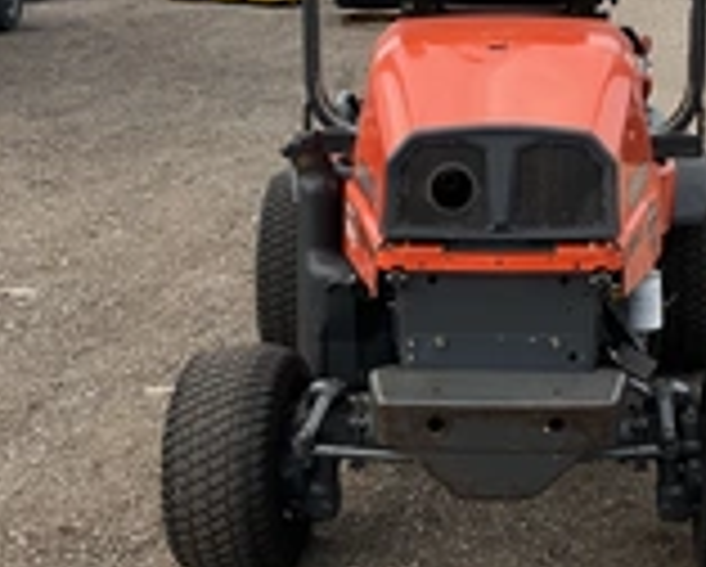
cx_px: 522
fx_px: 1506
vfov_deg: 21.1
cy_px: 126
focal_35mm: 72
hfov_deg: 26.1
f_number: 1.8
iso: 25
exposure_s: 1/1221
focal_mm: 3
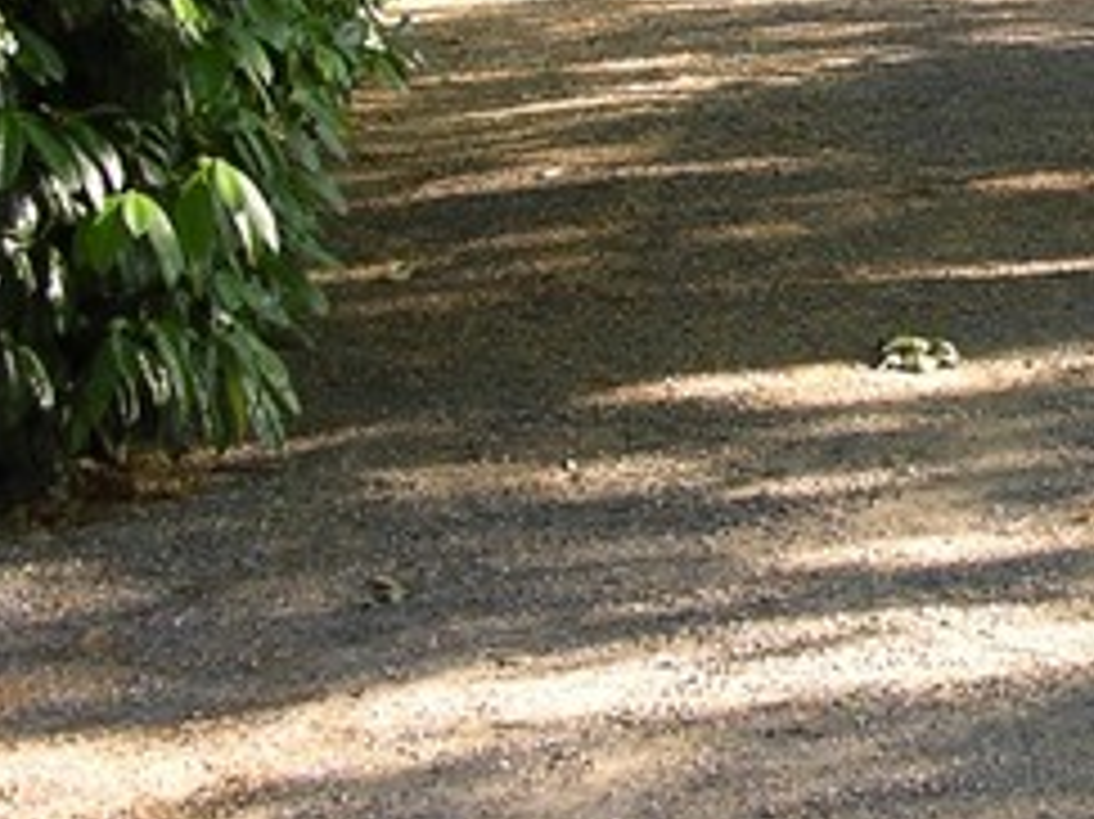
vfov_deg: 11.6
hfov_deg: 15.2
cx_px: 1328
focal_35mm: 125
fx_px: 3949
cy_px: -144
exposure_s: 1/100
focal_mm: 5.8
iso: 50
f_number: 2.9
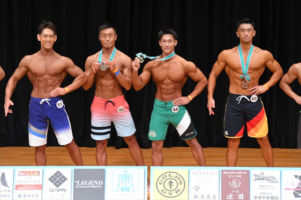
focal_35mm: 270
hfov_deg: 7.6
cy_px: 100
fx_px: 2256
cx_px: 150
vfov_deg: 5.1
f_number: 5.6
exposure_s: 1/400
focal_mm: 180
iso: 4000
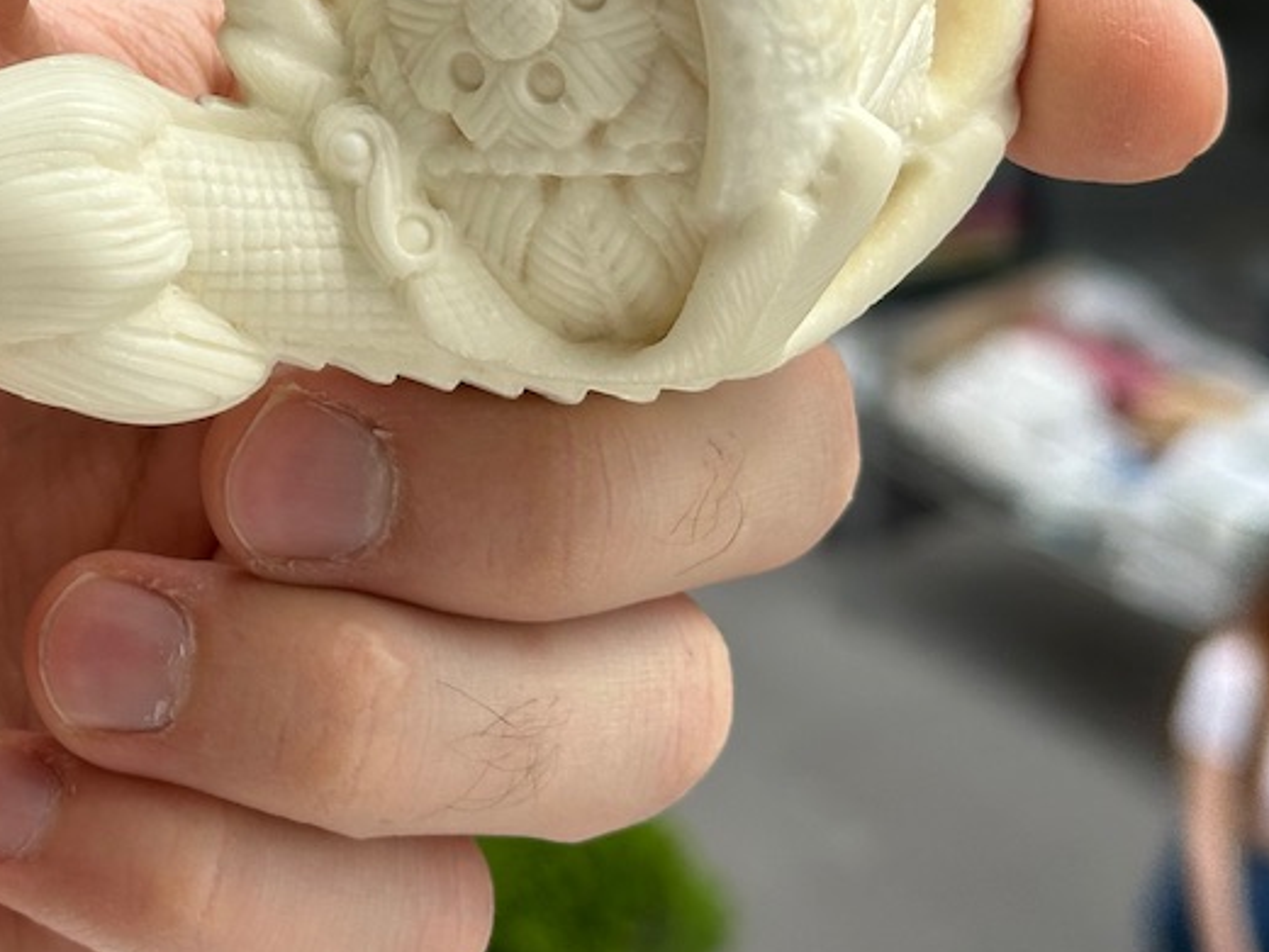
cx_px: -134
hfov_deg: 16.2
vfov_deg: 12.3
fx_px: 4327
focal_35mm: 118
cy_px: -107
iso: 64
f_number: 1.78
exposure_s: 1/571
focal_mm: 6.86
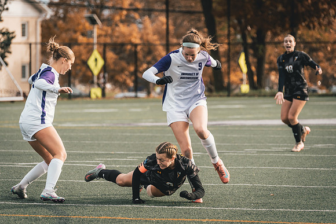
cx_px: 171
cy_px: 106
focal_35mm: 309
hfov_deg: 6.7
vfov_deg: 4.5
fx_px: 2881
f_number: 6.3
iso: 800
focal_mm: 277
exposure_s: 1/1000
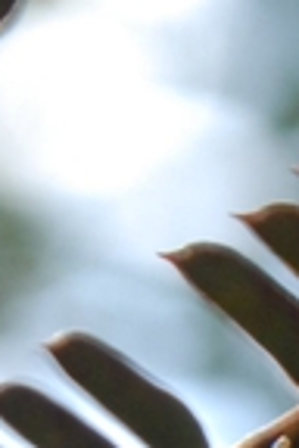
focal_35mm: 983
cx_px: 958
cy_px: 1170
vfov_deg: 2.1
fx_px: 12246
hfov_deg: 1.4
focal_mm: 92
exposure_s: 1/200
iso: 400
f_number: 7.1
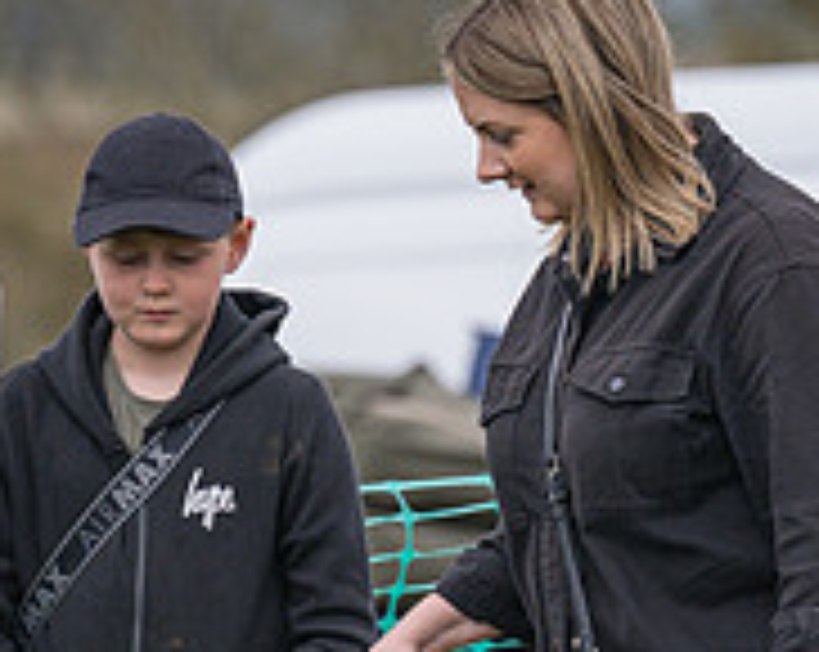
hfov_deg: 3.8
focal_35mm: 506
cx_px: 430
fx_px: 12245
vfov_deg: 3.0
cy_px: 895
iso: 400
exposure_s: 1/2500
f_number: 4
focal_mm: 145
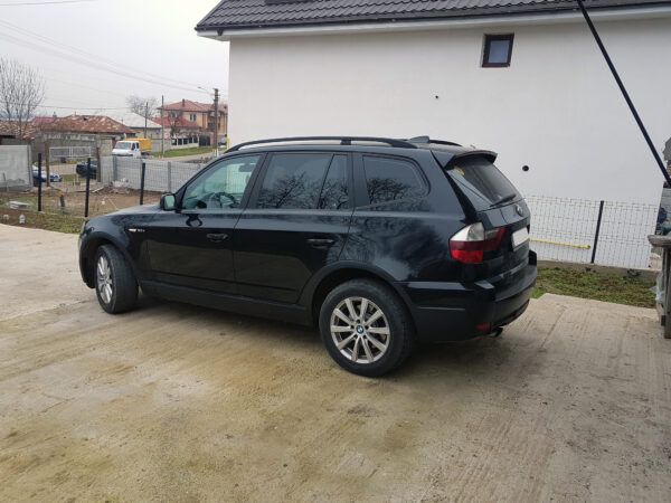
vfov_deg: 53.1
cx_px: 336
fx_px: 504
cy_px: 252
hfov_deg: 67.3
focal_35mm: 26
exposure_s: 1/179
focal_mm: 4.2
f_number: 1.7
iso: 40
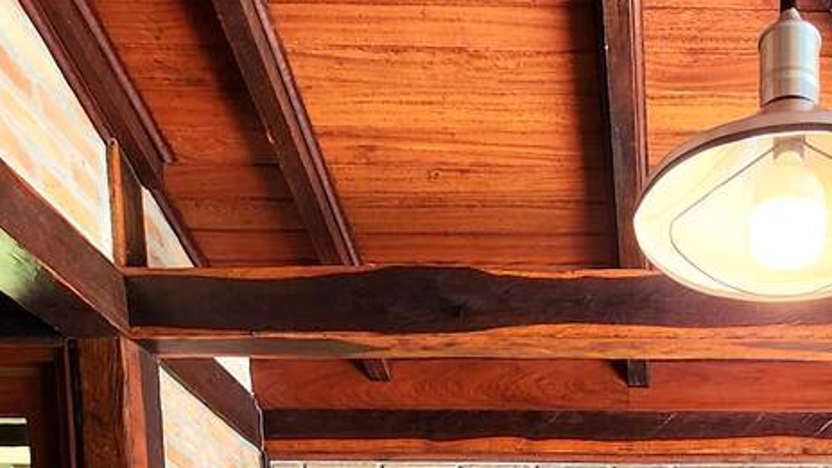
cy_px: 906
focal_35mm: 44
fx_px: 971
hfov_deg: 43.0
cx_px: 728
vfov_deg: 18.7
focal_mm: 2.2
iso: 64
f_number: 2.2
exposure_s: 1/60.2
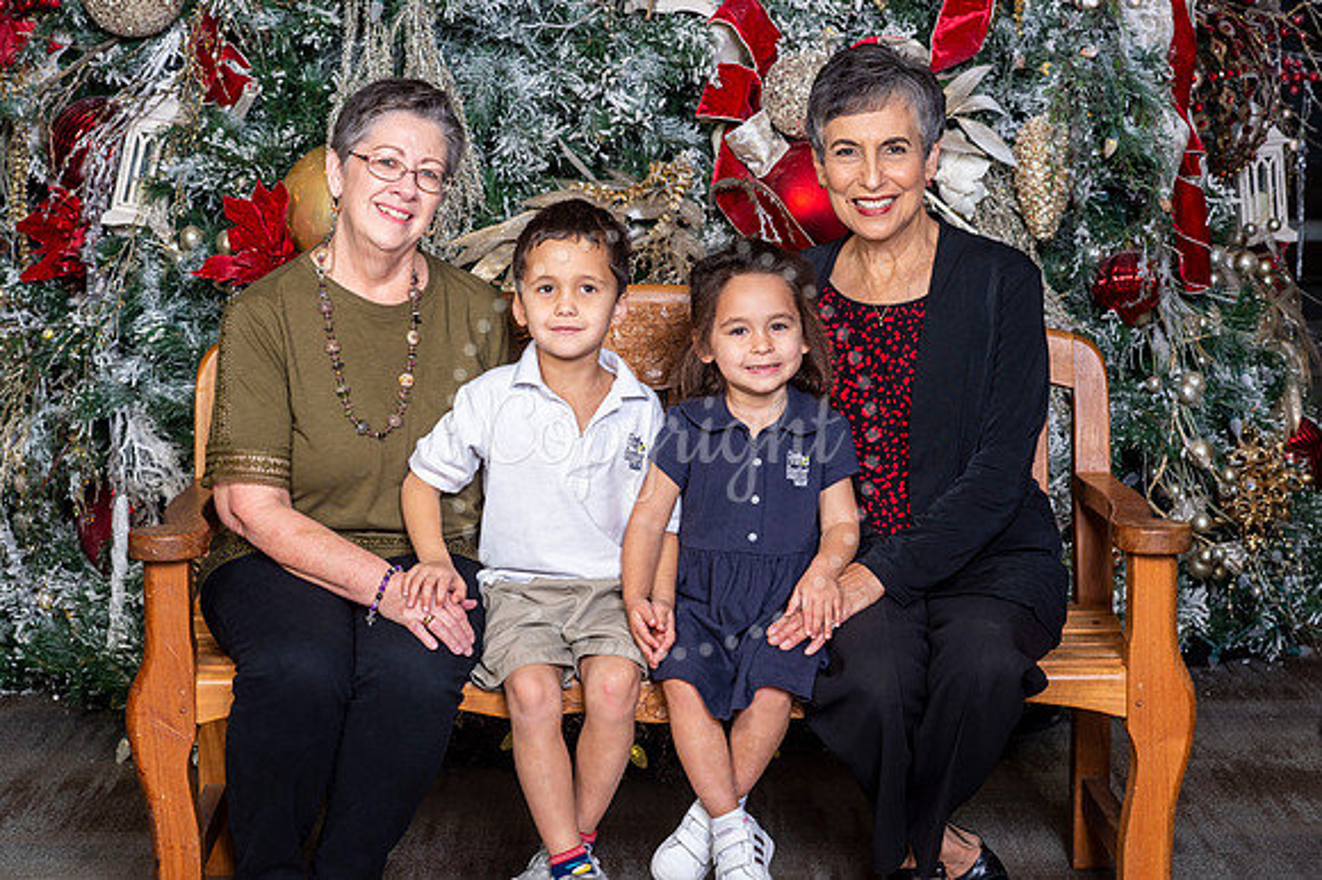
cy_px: 440
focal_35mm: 85
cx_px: 661
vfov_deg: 16.1
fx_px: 3119
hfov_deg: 23.9
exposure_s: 1/125
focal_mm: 85
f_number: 8
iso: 400
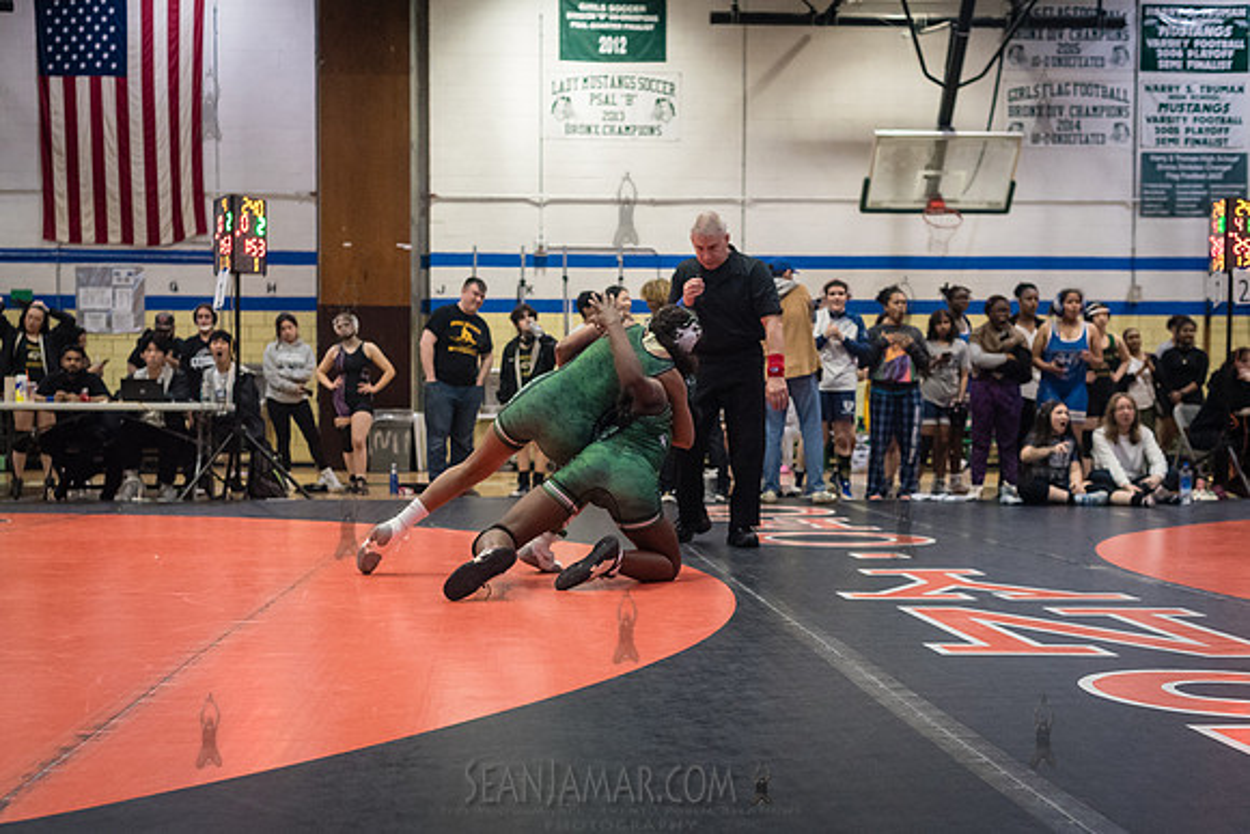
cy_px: 479
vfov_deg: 30.9
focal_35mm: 43
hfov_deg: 45.0
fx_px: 1508
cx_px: 600
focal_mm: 35
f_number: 3.2
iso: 5000
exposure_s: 1/500
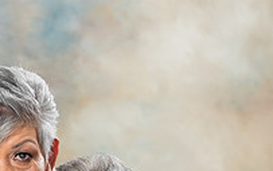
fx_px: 2523
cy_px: 276
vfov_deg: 3.9
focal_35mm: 339
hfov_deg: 6.2
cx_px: 14
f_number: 5
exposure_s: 1/125
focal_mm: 98
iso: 200
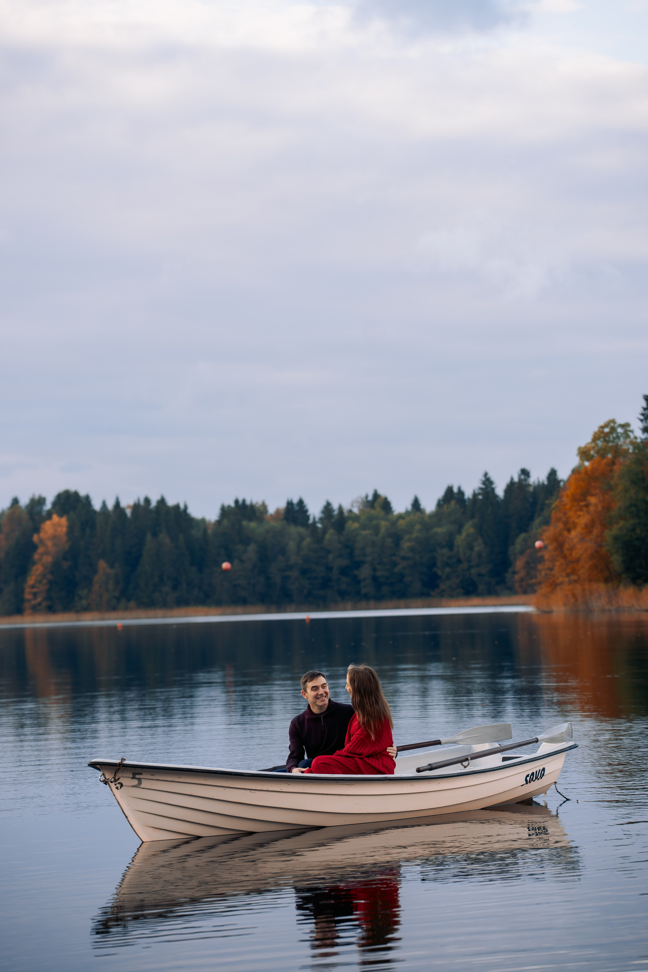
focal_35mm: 107
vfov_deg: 19.1
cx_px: 324
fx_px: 2894
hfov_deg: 12.8
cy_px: 486
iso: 125
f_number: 3.5
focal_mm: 107.2
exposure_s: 1/320
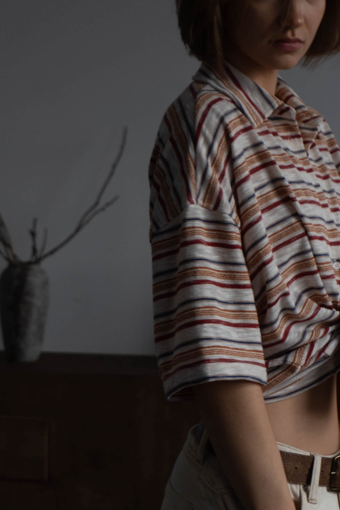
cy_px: 144
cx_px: 225
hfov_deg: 11.0
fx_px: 1757
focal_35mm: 124
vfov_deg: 16.5
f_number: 5.6
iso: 100
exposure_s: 1/60
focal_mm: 50
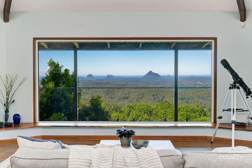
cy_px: 84
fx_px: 266
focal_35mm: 38
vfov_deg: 35.0
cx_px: 126
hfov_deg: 50.7
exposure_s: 1/250
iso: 400
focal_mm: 38
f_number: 14
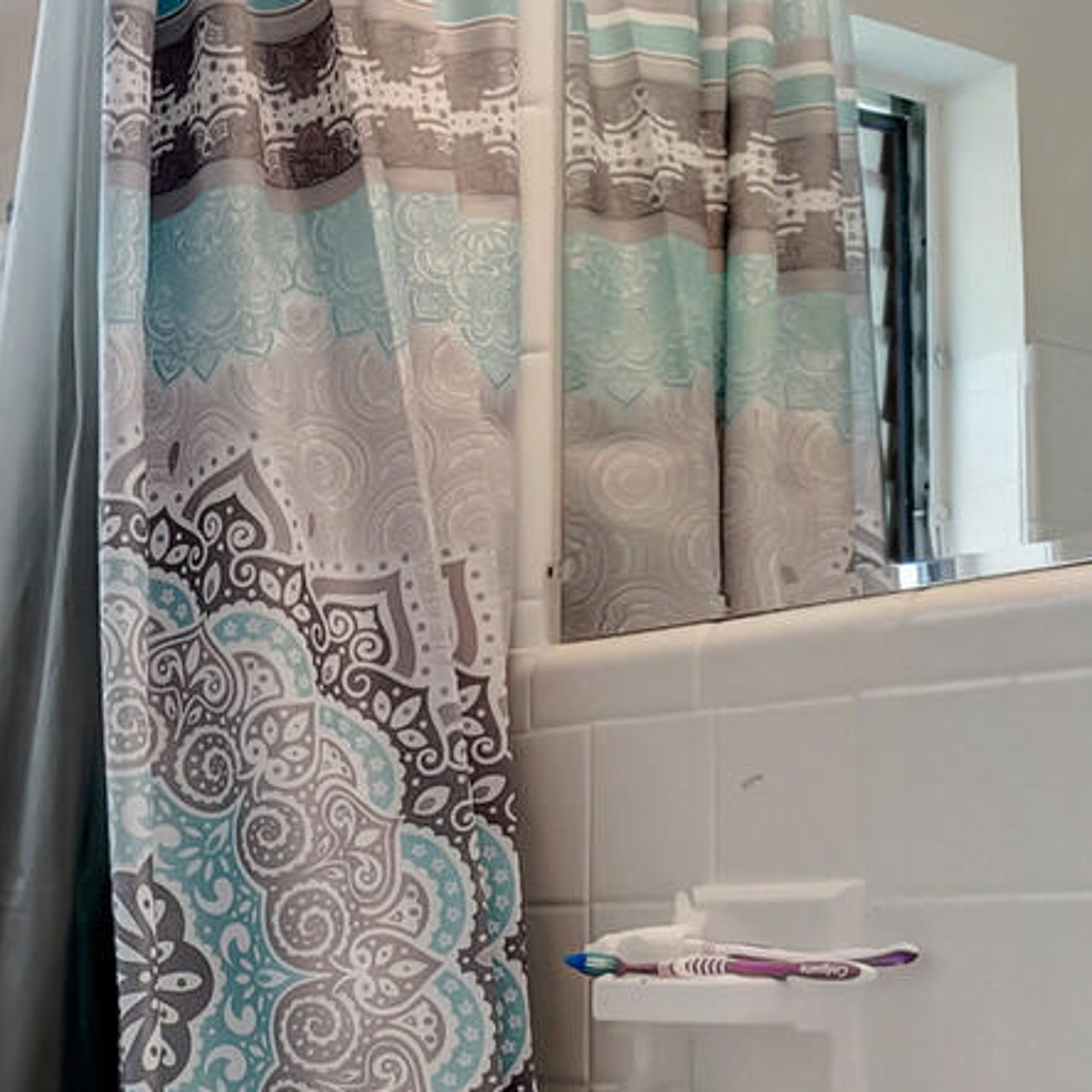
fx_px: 2570
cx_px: 81
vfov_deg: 23.4
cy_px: 985
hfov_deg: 23.3
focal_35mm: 72
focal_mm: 10
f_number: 8
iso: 500
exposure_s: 1/20
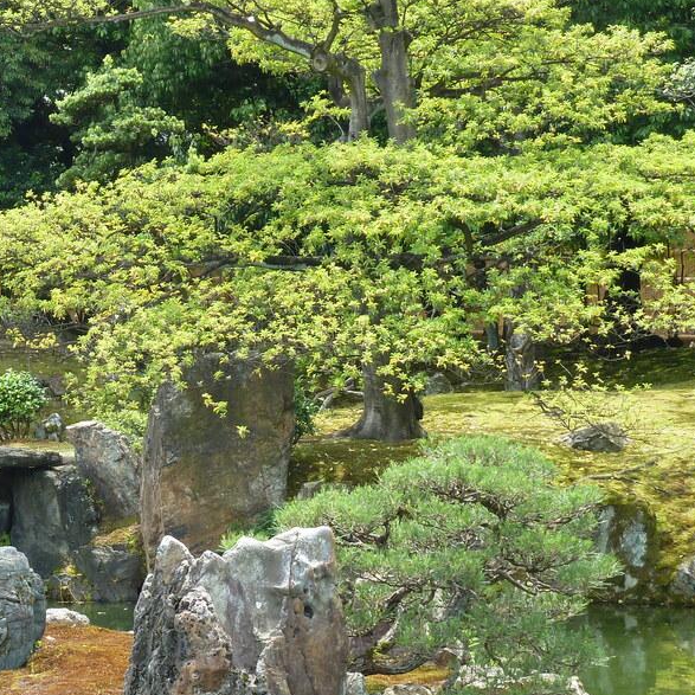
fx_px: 2953
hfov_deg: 13.3
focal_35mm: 130
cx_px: 77
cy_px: 431
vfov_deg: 13.4
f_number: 4.1
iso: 80
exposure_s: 1/100
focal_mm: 11.9
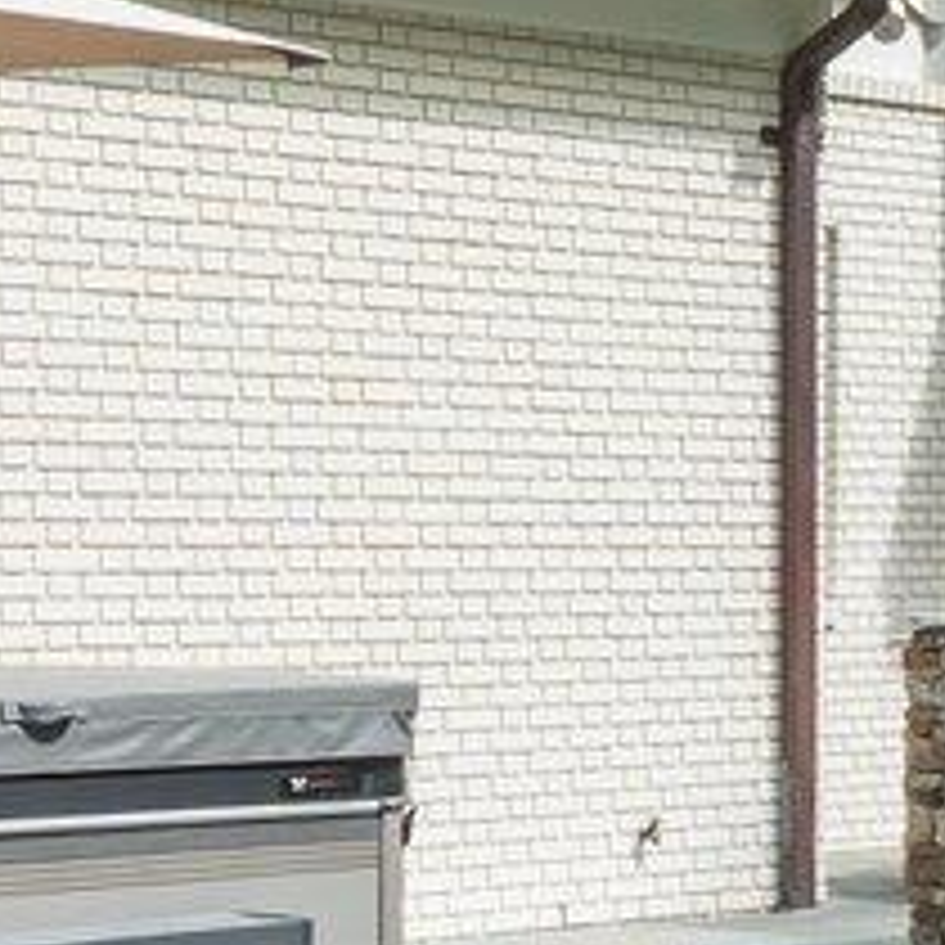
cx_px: 1346
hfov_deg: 14.2
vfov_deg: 15.0
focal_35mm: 116
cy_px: 601
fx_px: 3583
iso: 640
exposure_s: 1/100
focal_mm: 14
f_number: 11
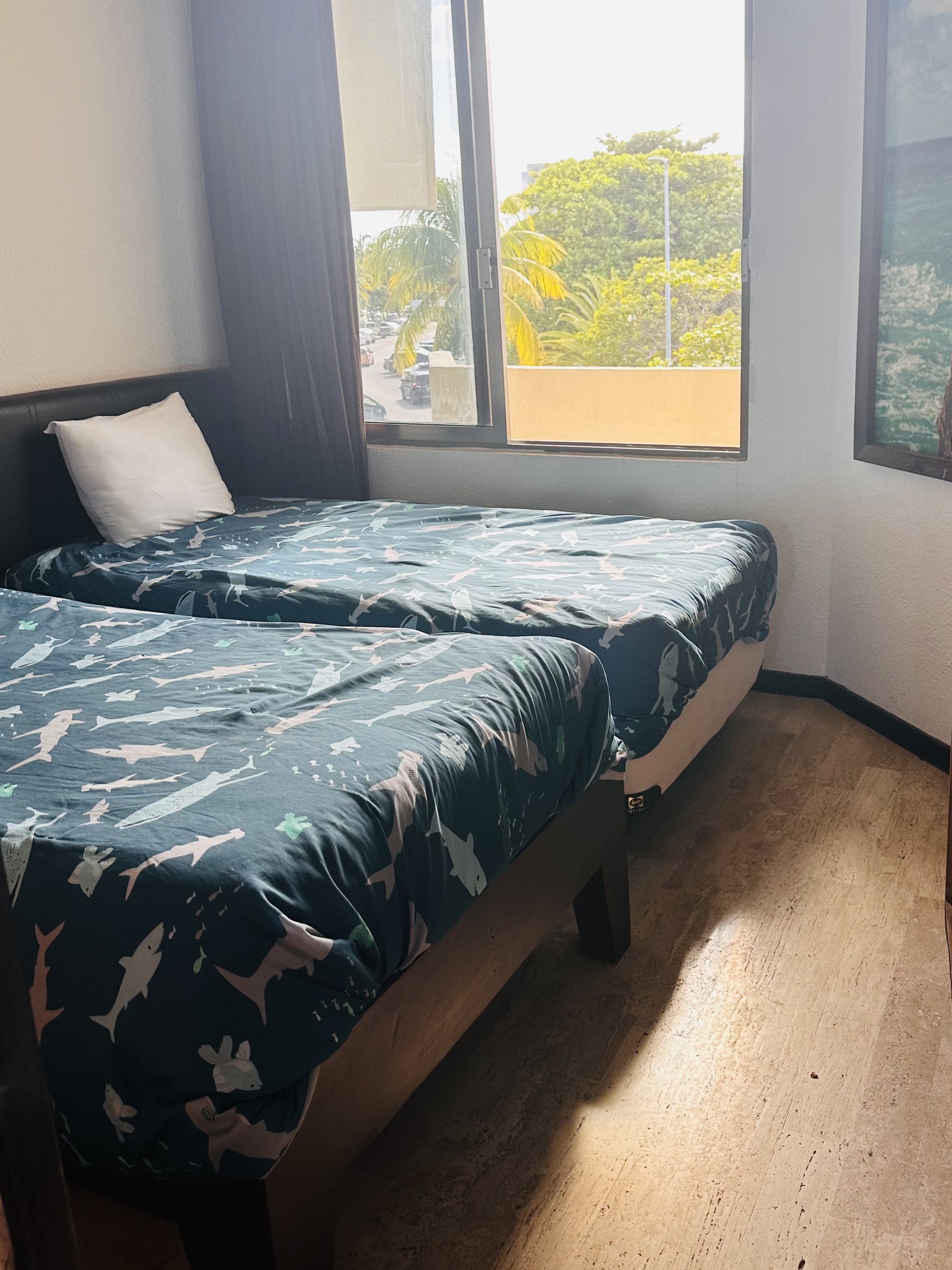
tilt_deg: -17.4
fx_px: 1137
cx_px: 595
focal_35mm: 31
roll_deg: +0.9
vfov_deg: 58.3
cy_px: 601
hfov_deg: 45.1
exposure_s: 1/162
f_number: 1.78
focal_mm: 6.86
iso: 64
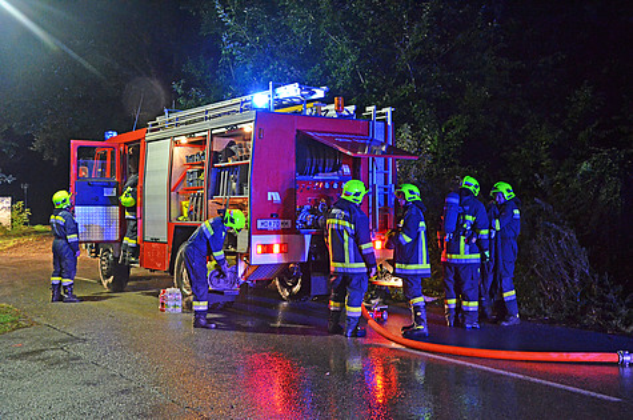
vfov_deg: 31.8
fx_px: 737
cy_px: 210
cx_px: 316
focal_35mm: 42
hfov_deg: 46.5
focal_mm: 28
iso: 3200
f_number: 4
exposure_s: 1/8
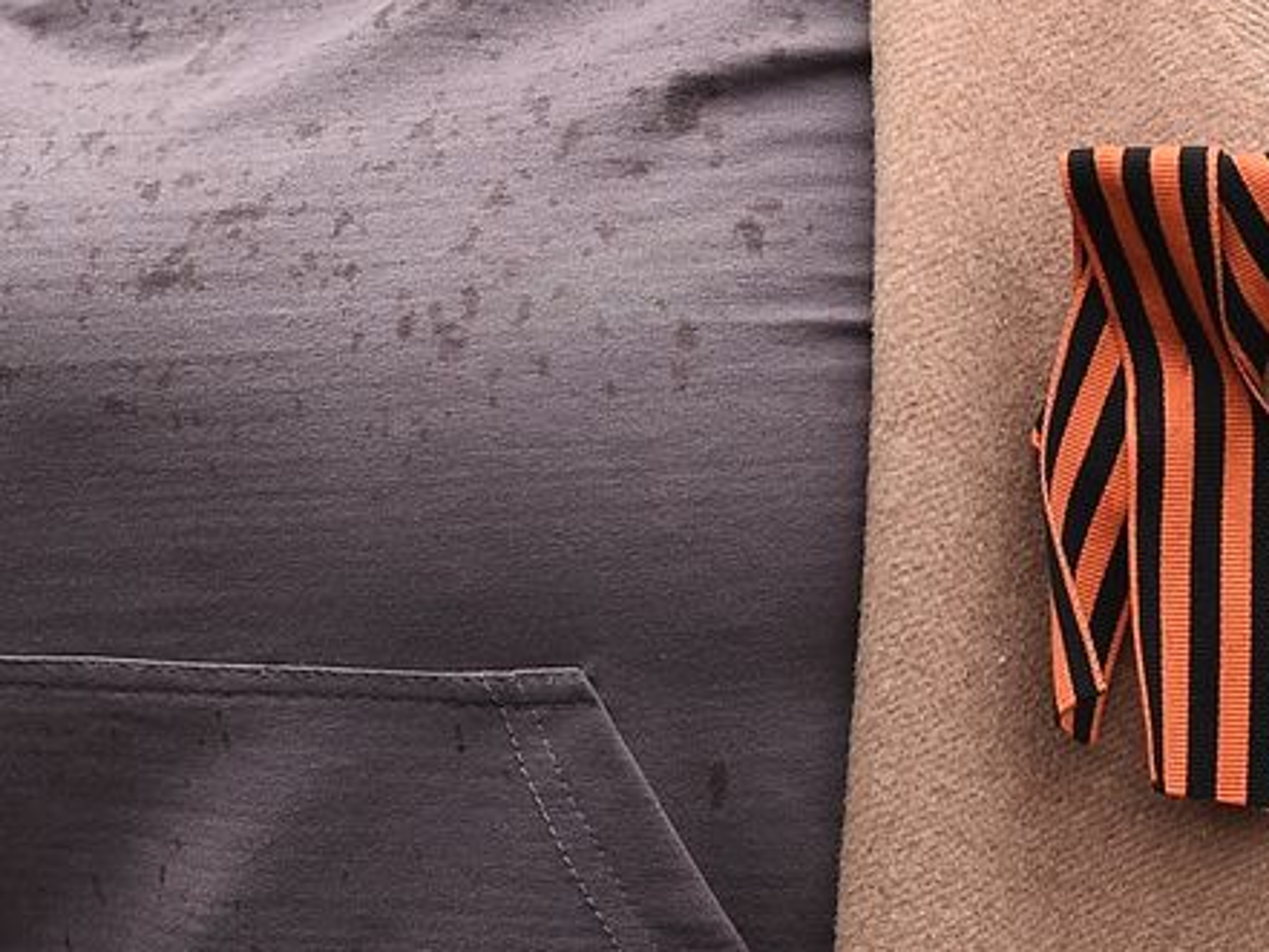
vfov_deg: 7.4
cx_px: 862
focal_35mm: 198
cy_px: -362
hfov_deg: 10.0
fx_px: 7261
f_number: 5
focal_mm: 56
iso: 320
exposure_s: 1/640
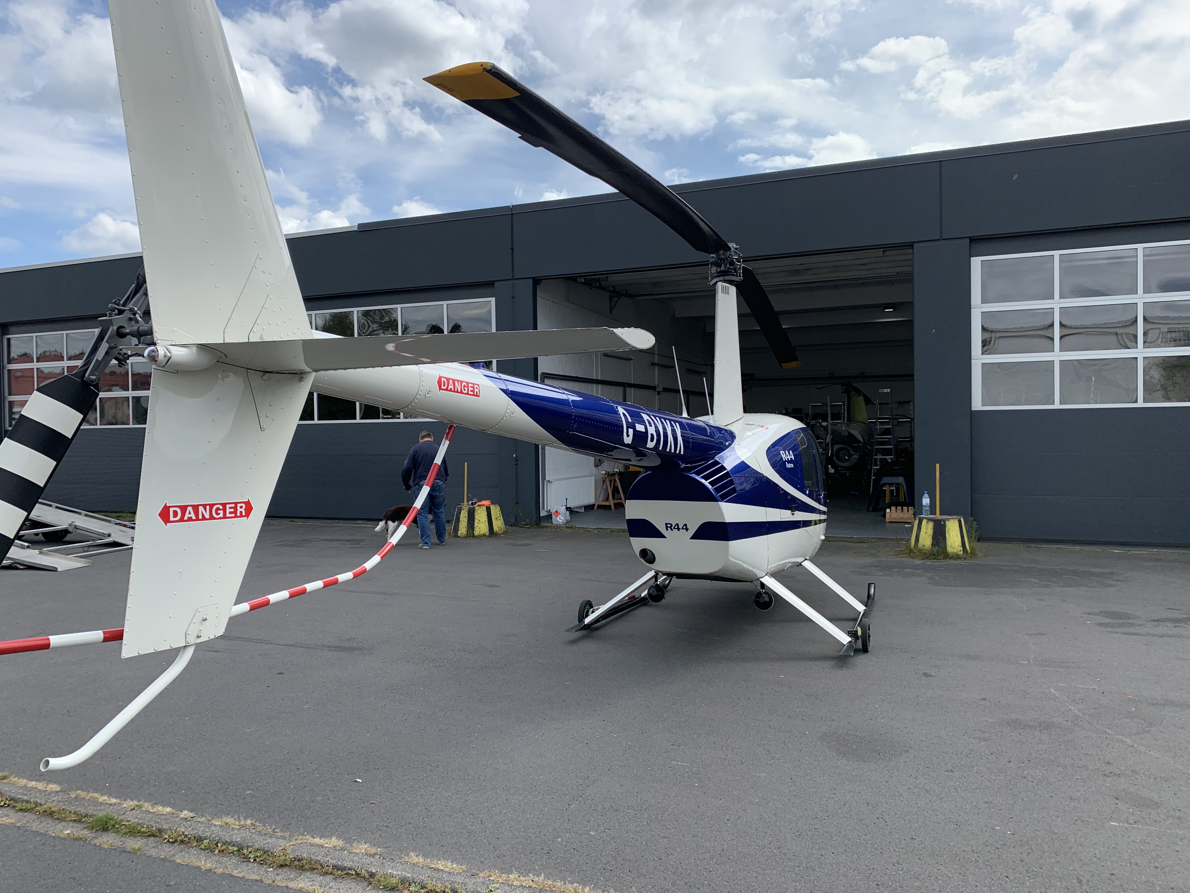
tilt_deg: +0.3
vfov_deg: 53.1
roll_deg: +1.0
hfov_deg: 67.3
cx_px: 595
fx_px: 894
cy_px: 446
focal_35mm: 26
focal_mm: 4.25
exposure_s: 1/1560
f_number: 1.8
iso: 25
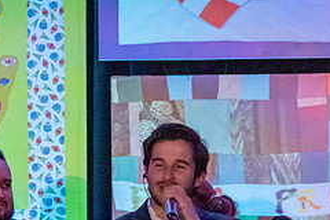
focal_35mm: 579
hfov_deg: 3.6
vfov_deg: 2.4
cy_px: 233
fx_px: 5307
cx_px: 118
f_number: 5
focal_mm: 160
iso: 12800
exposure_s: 1/200
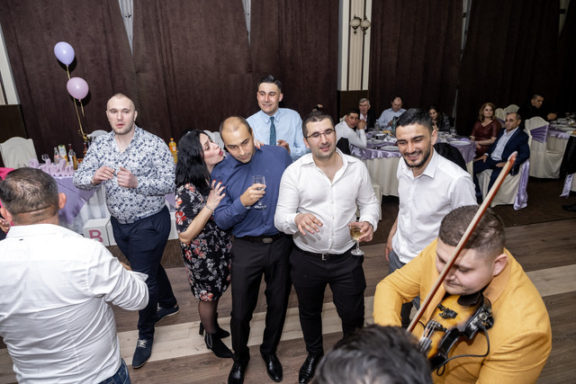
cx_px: 288
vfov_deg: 53.2
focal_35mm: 24
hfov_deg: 73.7
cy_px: 192
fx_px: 384
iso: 1250
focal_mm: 16
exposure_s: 1/160
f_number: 2.8
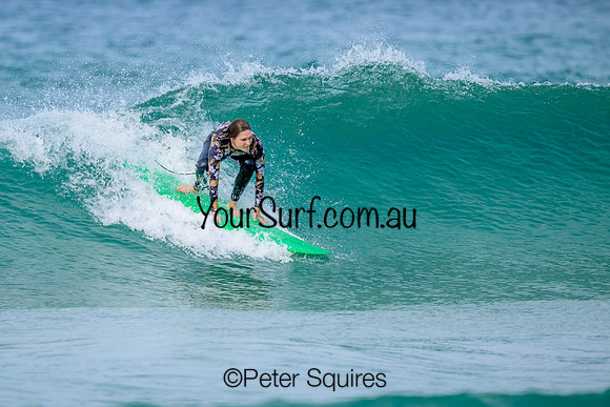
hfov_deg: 1.9
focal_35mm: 1101
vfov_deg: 1.3
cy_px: 227
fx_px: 18653
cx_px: 197
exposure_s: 1/2000
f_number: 6.3
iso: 400
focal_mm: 800
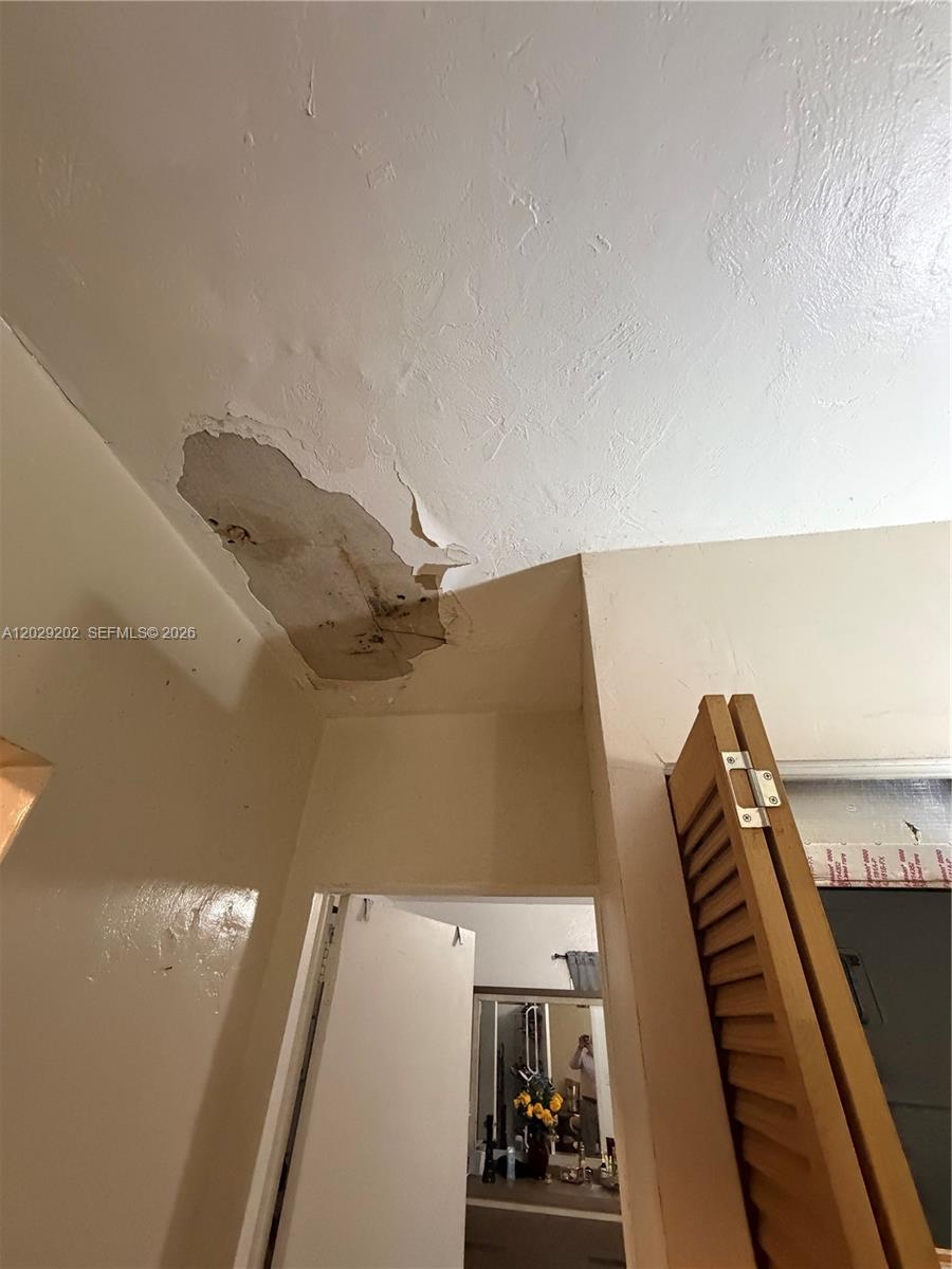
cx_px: 476
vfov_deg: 102.1
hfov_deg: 85.7
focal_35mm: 14
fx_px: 513
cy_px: 634
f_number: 2.2
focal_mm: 2.22
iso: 640
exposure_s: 1/60
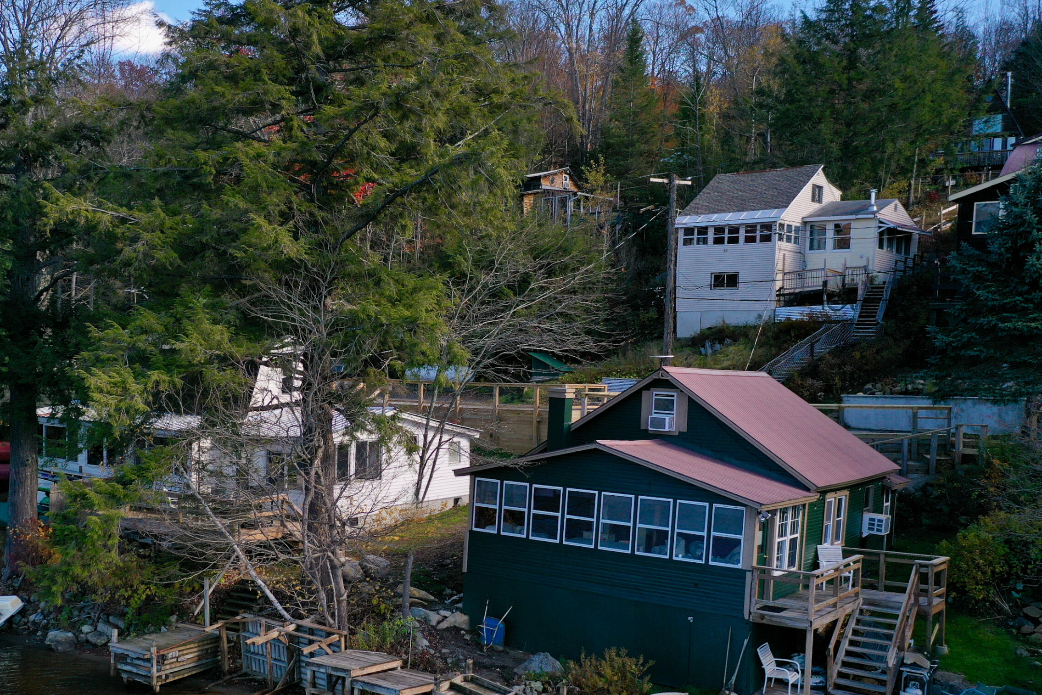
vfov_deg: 35.8
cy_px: 432
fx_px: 1071
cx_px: 357
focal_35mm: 37
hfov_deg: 51.0
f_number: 3.2
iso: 100
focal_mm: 10.26
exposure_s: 1/40
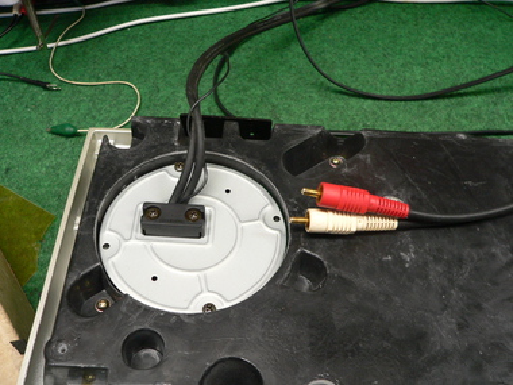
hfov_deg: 51.4
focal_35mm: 36
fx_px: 534
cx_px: 256
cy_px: 192
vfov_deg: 39.7
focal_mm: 6
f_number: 2.8
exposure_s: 1/20
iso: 200
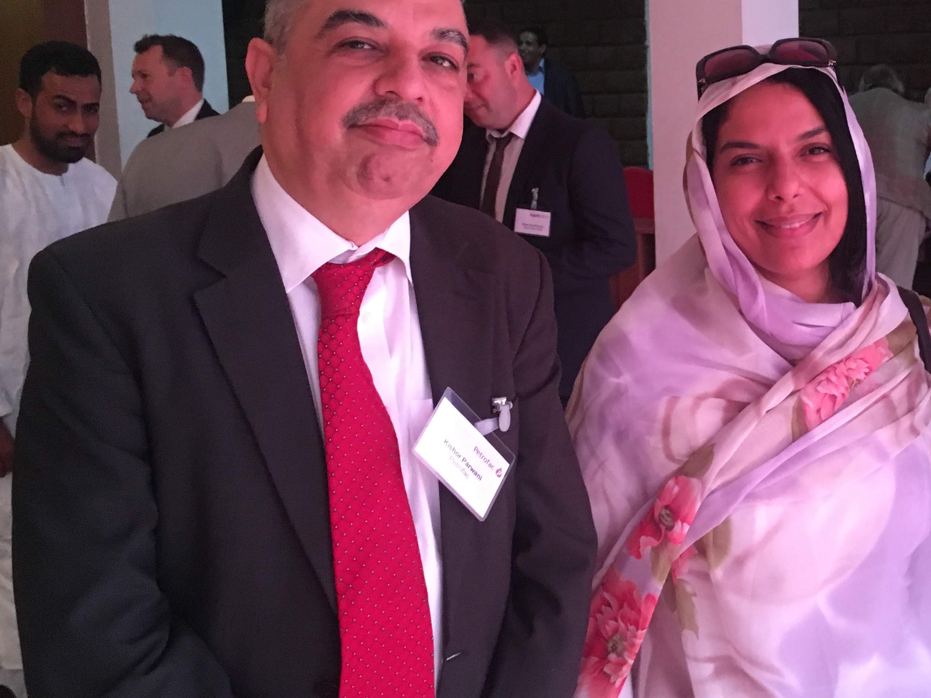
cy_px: 264
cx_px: 730
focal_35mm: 51
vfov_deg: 28.5
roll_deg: +1.0
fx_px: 1372
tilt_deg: -9.1
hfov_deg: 36.4
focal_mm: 4.15
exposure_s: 1/17
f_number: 2.2
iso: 200
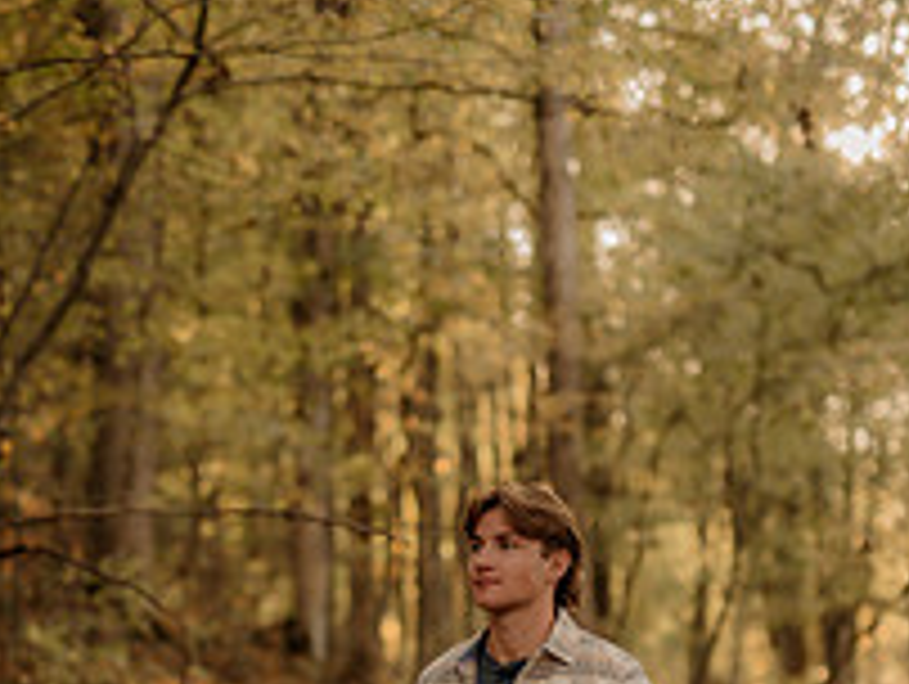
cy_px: 810
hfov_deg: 18.3
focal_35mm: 107
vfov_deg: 13.5
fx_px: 2813
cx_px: 522
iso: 200
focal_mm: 50
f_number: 1.4
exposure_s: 1/320
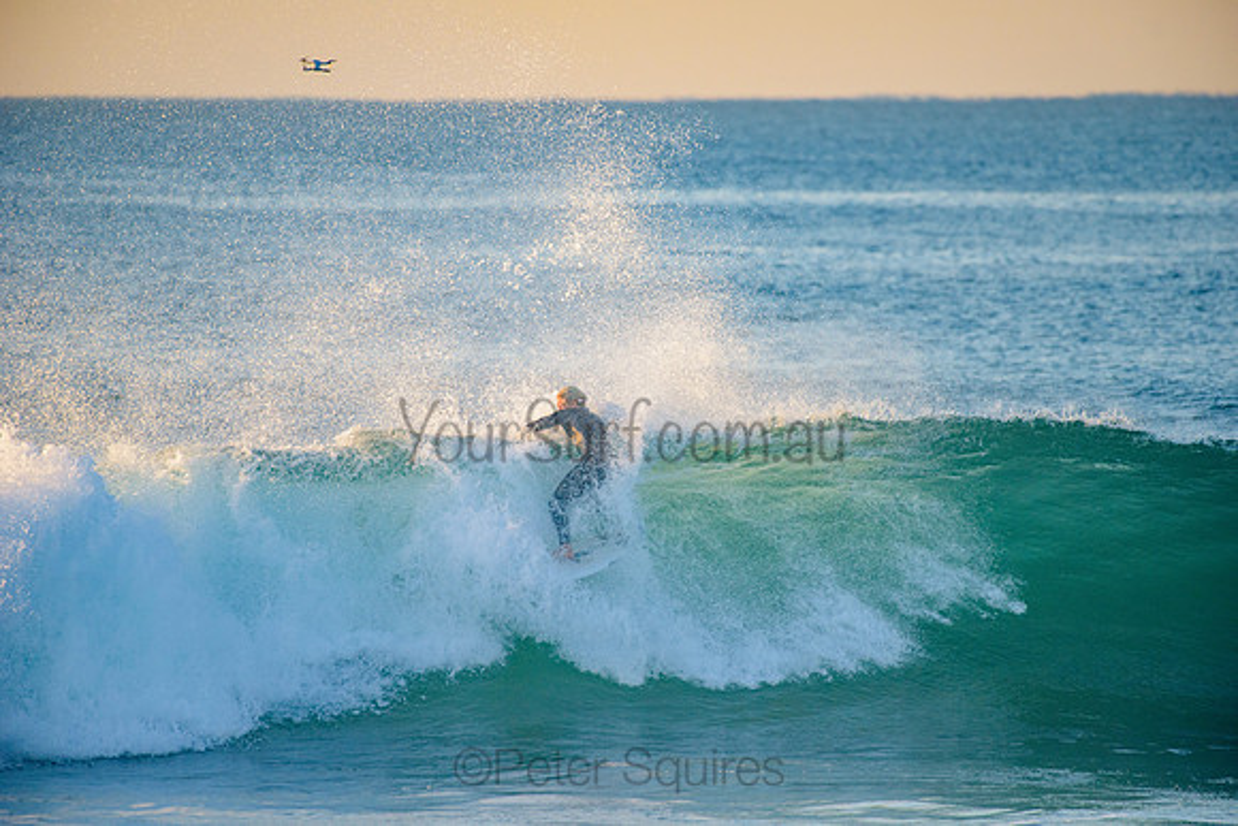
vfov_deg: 2.8
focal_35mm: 500
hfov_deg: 4.1
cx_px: 619
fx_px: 17198
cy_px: 413
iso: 640
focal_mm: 500
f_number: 5.6
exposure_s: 1/1250
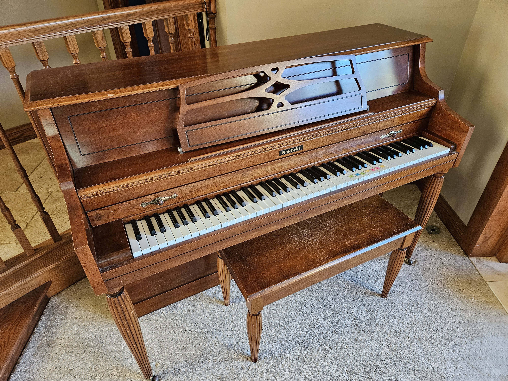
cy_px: 190
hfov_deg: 73.9
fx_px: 338
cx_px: 254
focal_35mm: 23
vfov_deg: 58.9
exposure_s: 1/120
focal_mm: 5.4
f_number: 1.8
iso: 500
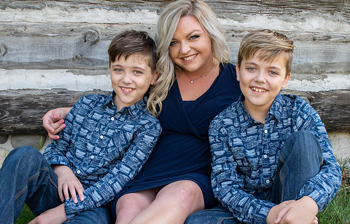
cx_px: 172
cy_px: 134
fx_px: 601
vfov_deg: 21.1
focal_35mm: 63
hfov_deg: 32.5
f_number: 6.3
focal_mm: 36
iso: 400
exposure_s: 1/160
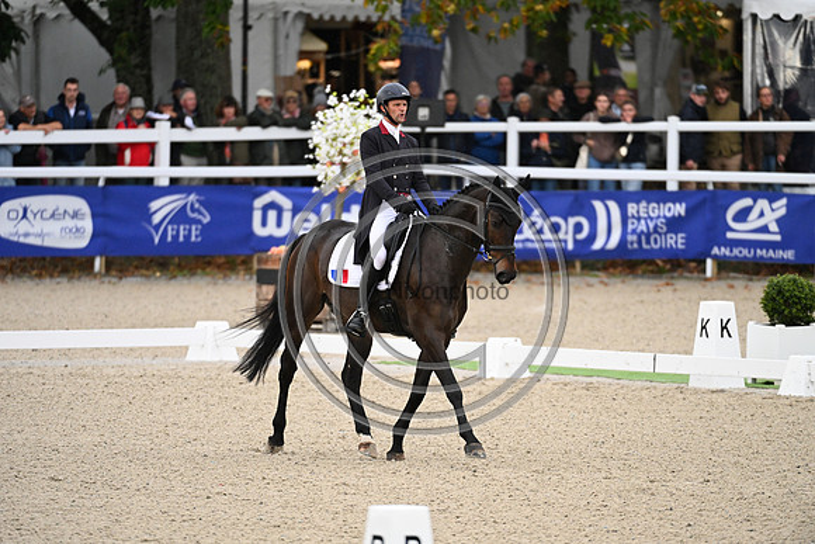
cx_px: 408
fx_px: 9057
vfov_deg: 3.4
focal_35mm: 400
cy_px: 272
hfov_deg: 5.2
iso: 2500
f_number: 4.5
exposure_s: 1/1250
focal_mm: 400
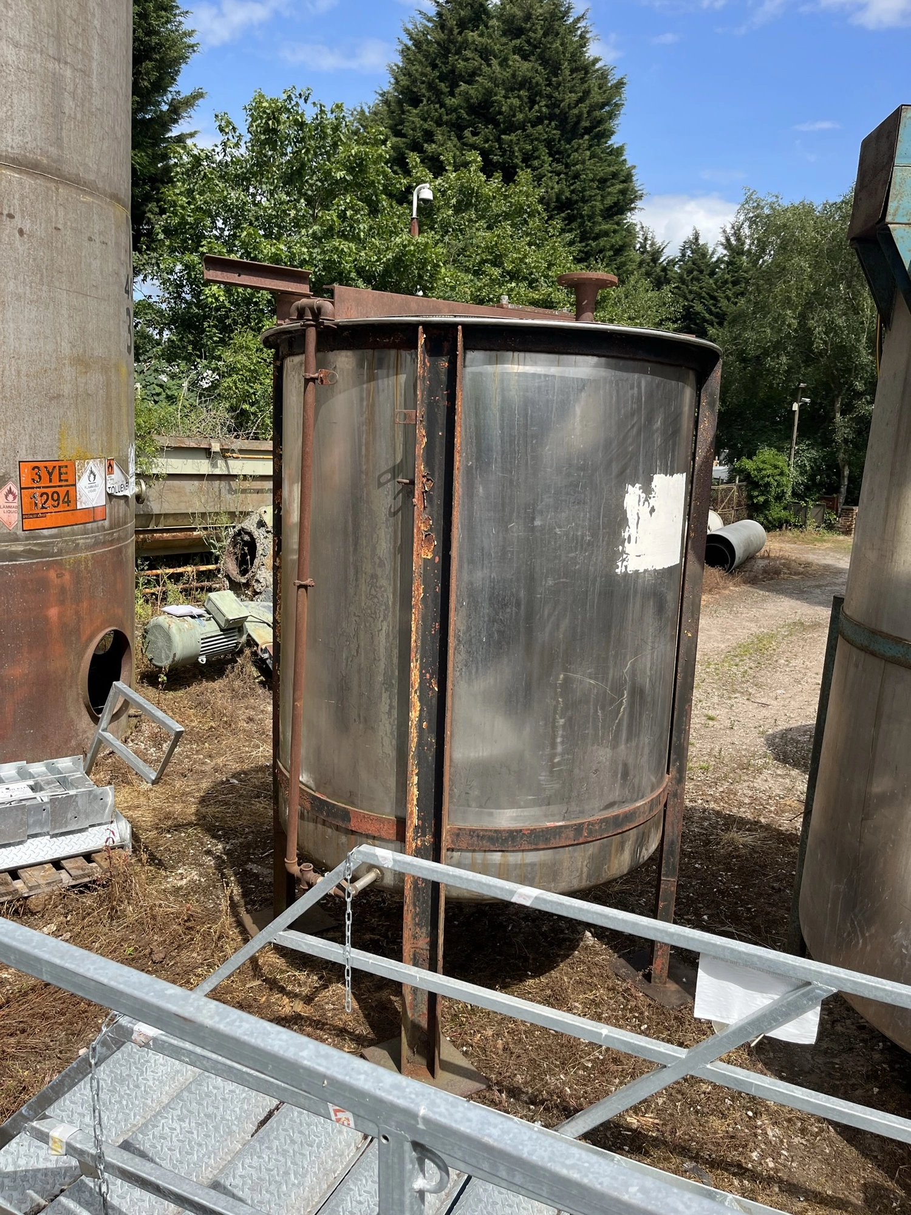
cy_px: 608
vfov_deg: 67.3
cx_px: 456
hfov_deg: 53.1
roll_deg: -0.7
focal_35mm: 26
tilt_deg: -11.9
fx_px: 912
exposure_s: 1/1992
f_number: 1.6
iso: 50
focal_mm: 5.1
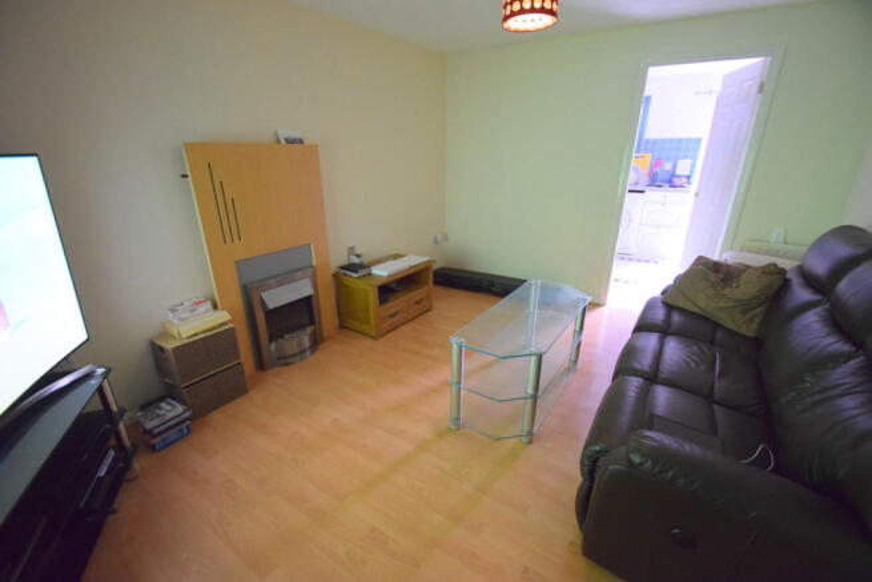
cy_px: 291
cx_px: 436
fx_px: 363
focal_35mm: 15
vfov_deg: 77.4
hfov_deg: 100.4
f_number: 3.5
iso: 2800
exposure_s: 1/60
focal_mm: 10
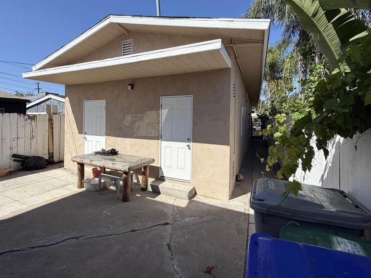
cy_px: 122
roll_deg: -1.4
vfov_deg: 74.4
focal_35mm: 17
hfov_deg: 90.9
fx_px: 182
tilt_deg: +0.5
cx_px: 173
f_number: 2.2
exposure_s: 1/2092
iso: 50
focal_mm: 2.22
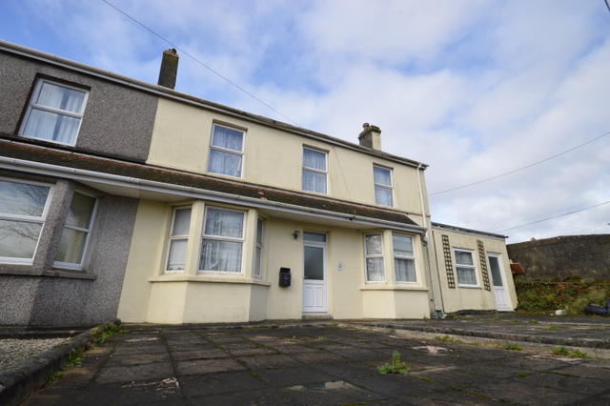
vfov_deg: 69.6
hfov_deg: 92.5
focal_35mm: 17
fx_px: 292
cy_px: 203
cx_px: 305
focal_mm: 11.5
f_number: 10
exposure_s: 1/400
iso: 400
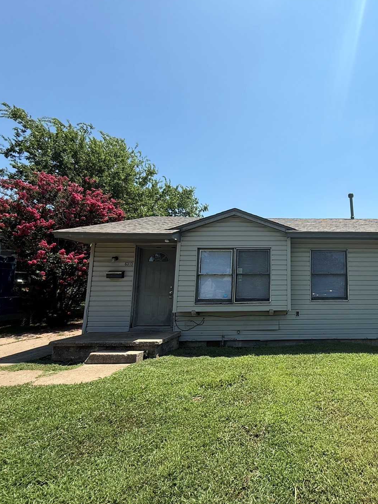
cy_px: 252
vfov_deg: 84.7
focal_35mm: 19
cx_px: 292
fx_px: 277
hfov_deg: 63.8
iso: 50
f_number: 2.2
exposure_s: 1/1698
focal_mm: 2.22
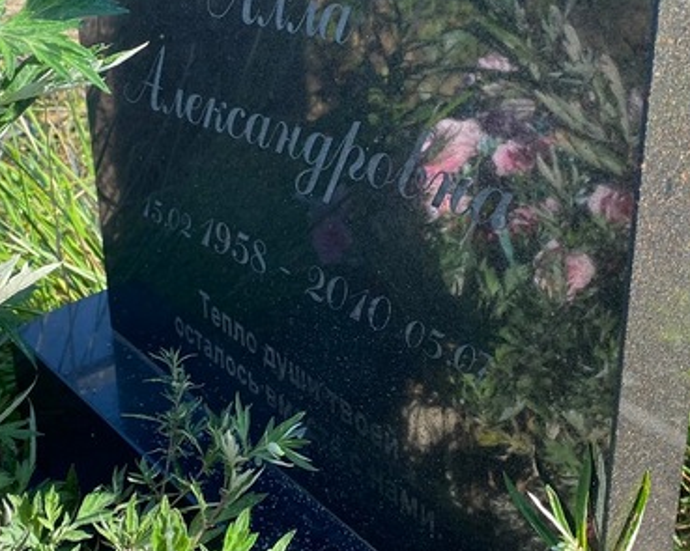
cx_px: 329
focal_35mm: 55
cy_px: 125
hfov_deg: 34.2
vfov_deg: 27.2
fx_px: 1123
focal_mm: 4.25
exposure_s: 1/576
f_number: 1.8
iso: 32
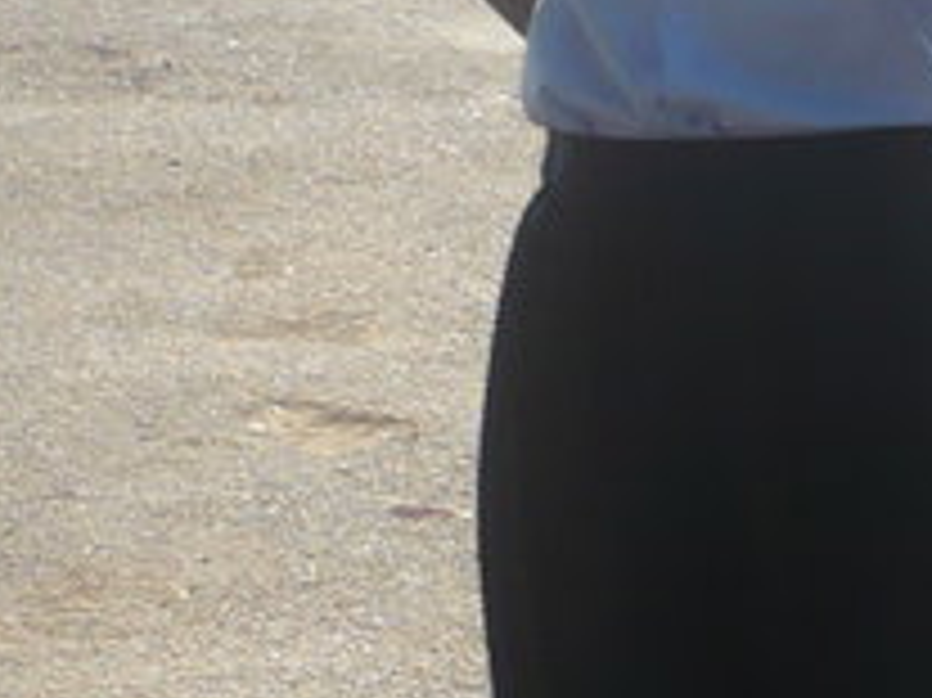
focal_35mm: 173
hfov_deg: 10.4
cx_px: 1968
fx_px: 4655
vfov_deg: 8.5
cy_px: 662
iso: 100
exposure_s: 1/400
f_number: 2.8
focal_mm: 5.8
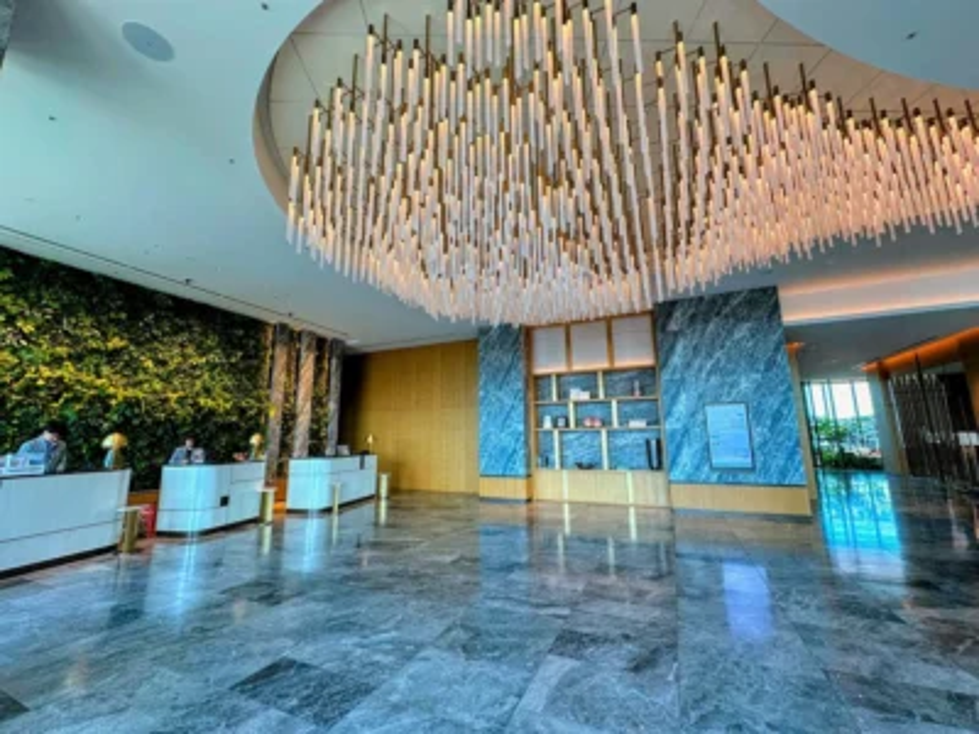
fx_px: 396
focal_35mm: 14
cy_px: 367
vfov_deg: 85.7
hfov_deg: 102.1
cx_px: 490
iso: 64
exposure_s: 1/99
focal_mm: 2.22
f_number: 2.2
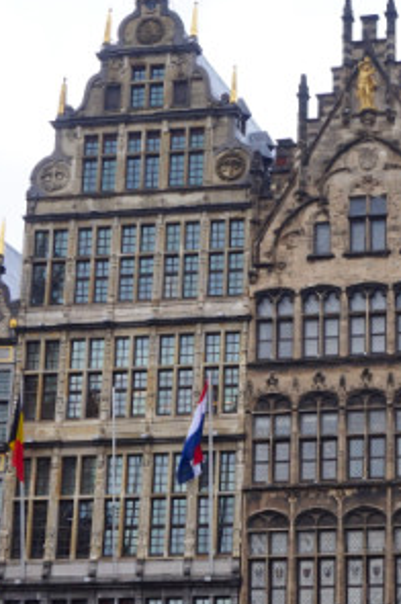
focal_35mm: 77
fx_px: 1295
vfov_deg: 26.0
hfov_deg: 17.1
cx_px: 415
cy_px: 422
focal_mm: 19
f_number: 7.1
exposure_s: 1/80
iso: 100
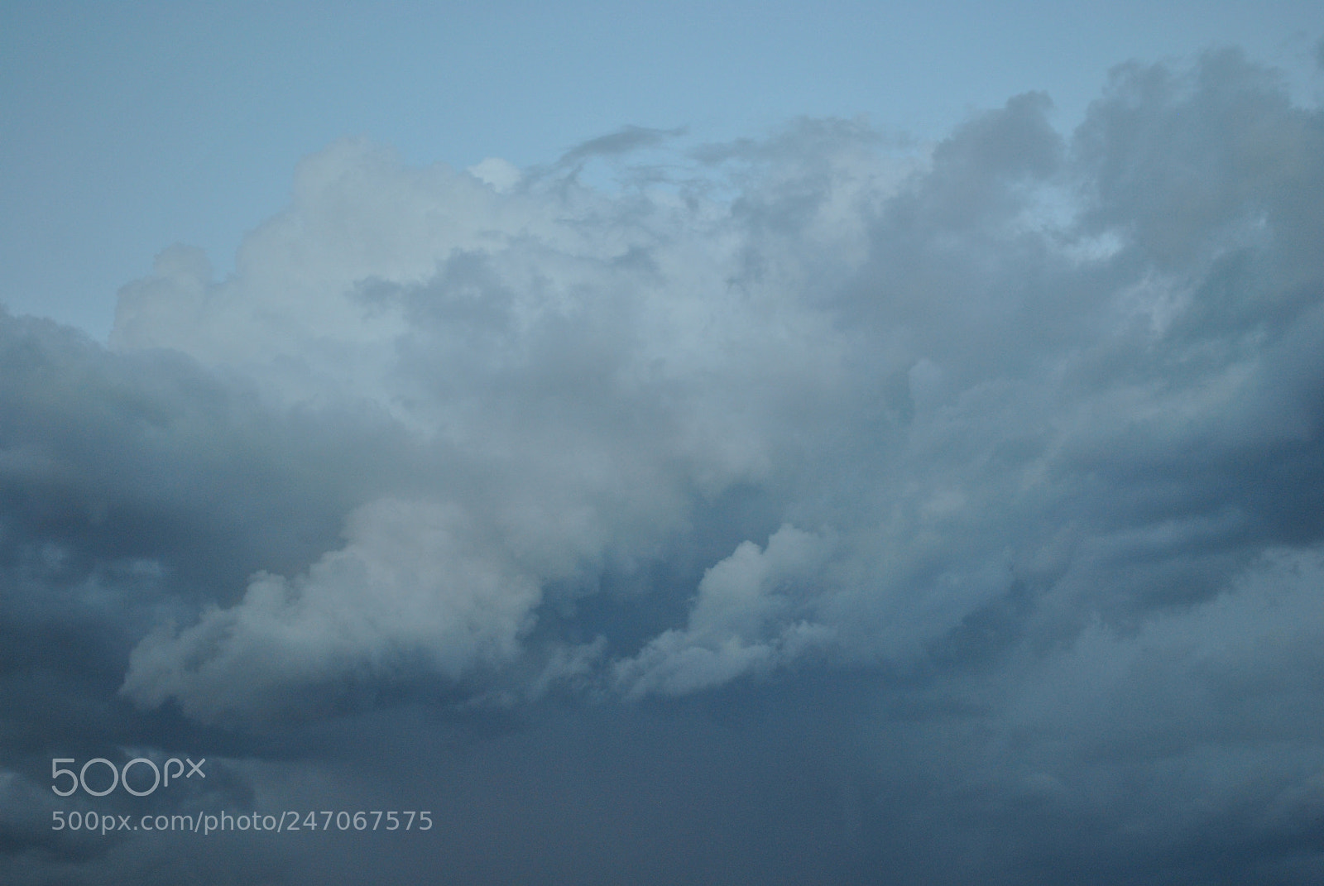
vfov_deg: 22.7
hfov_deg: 33.4
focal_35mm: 60
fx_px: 2209
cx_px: 662
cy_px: 443
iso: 320
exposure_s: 1/30
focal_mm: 40
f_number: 5.3
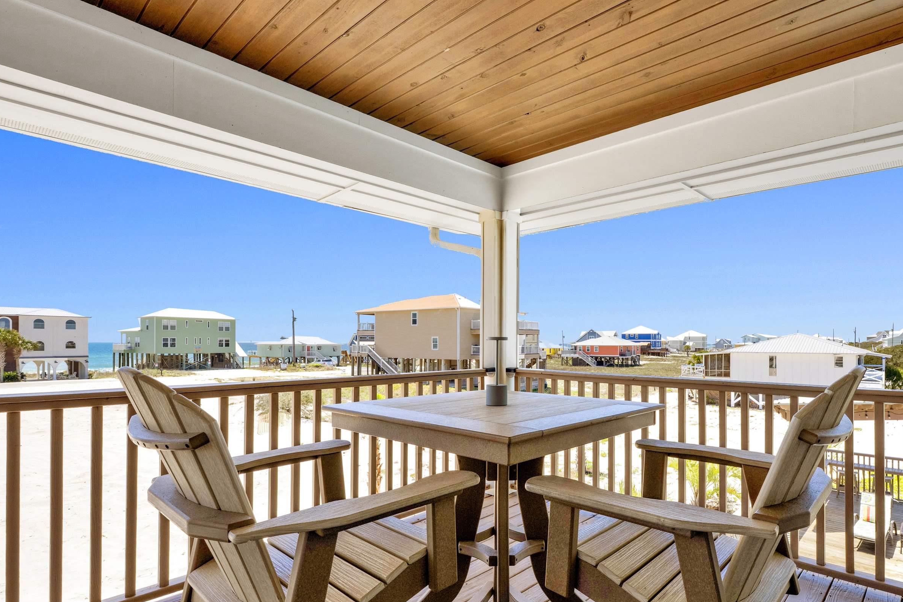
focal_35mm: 18
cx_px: 516
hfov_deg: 89.4
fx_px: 451
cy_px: 339
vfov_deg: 67.1
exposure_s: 1/200
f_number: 11
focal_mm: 14
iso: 400
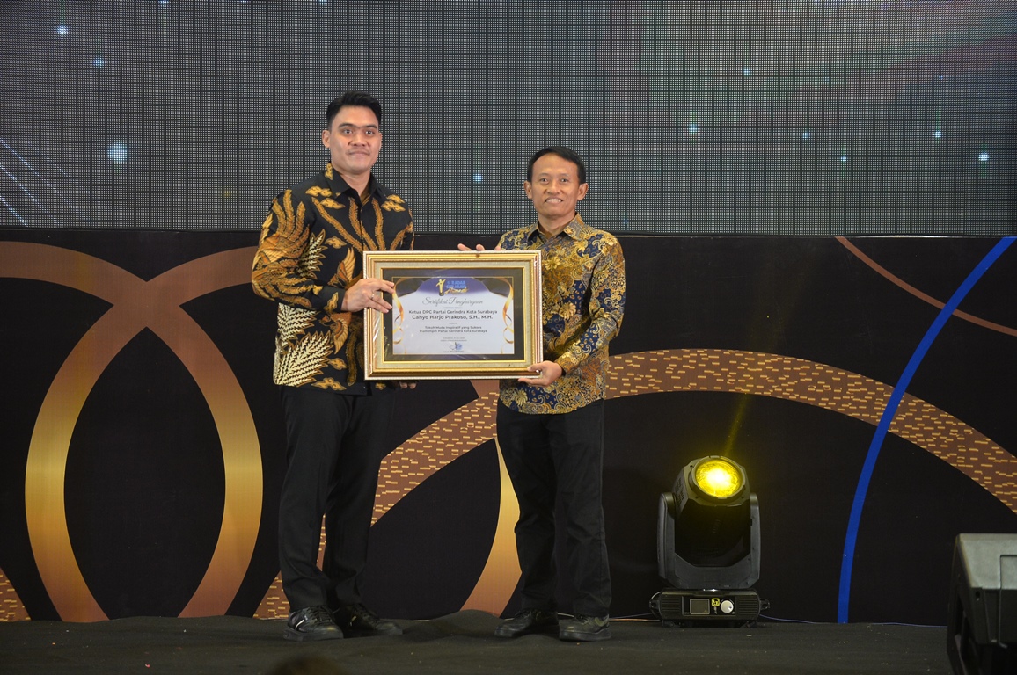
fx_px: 5644
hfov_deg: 10.3
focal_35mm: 200
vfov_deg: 6.9
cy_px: 338
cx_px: 508
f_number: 3.2
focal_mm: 200
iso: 2000
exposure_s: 1/125
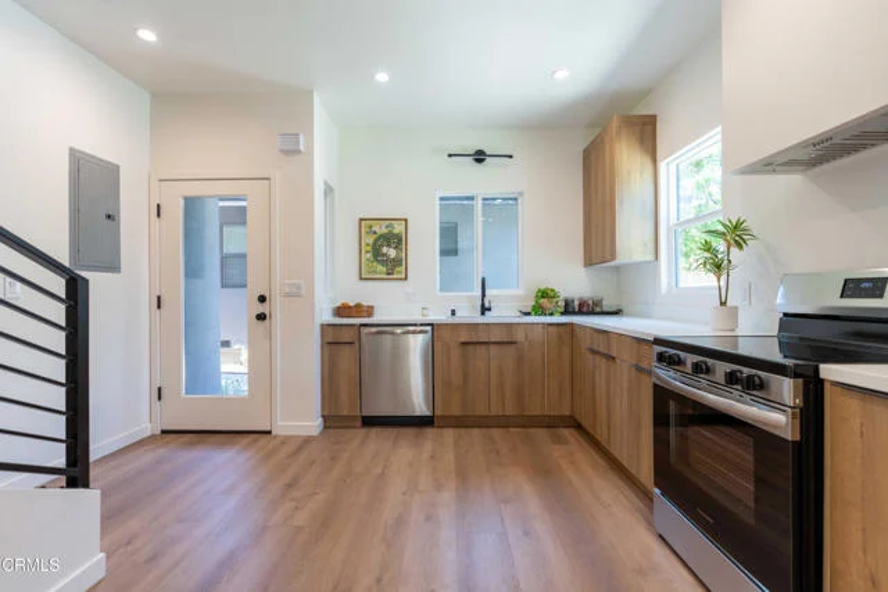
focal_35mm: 16
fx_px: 395
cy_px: 296
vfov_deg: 73.8
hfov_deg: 96.7
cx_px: 444
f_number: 3.2
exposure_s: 1/1250
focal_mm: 16
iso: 400
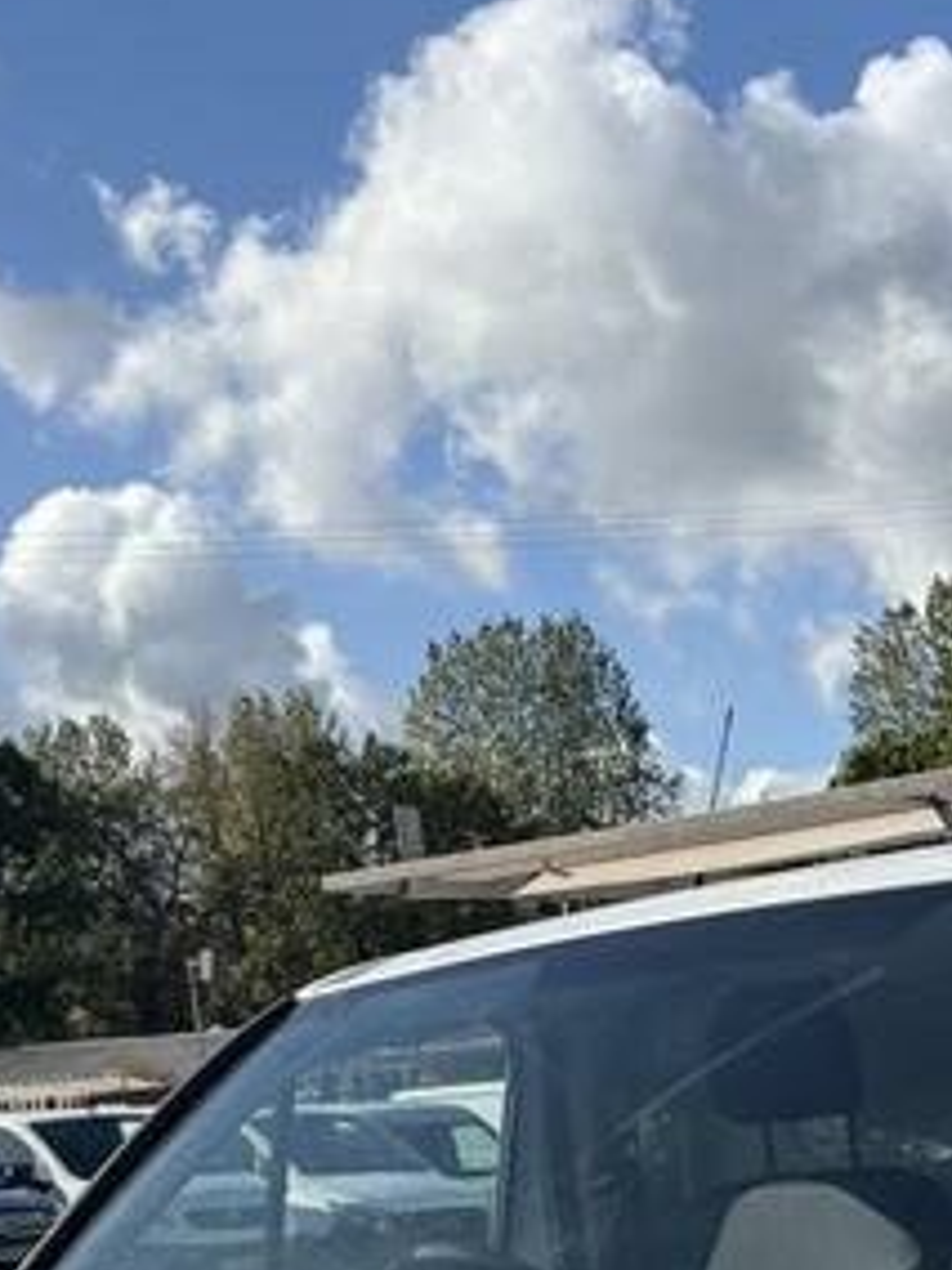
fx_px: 3007
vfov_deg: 22.4
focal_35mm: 82
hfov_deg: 17.9
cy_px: 1431
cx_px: 670
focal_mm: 5.96
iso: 50
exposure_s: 1/3623
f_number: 1.6
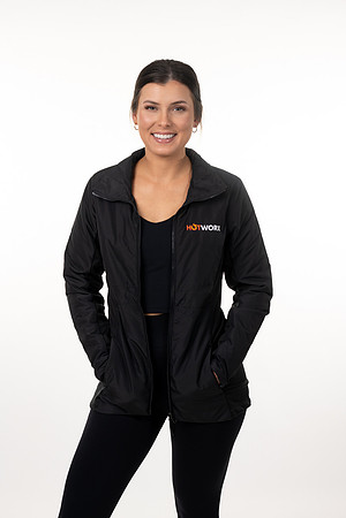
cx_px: 173
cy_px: 259
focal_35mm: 85
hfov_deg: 16.1
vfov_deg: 23.9
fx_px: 1225
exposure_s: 1/160
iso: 200
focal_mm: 85
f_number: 4
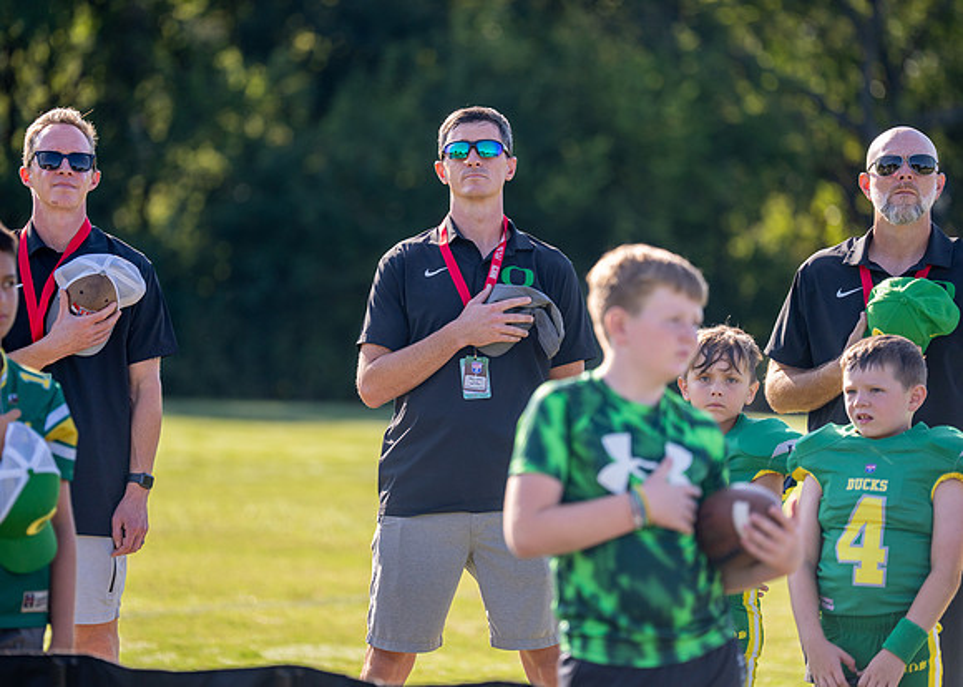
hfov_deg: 11.5
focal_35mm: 175
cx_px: 463
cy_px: 344
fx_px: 4794
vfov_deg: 8.2
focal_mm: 164
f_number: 2.8
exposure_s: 1/2000
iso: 320
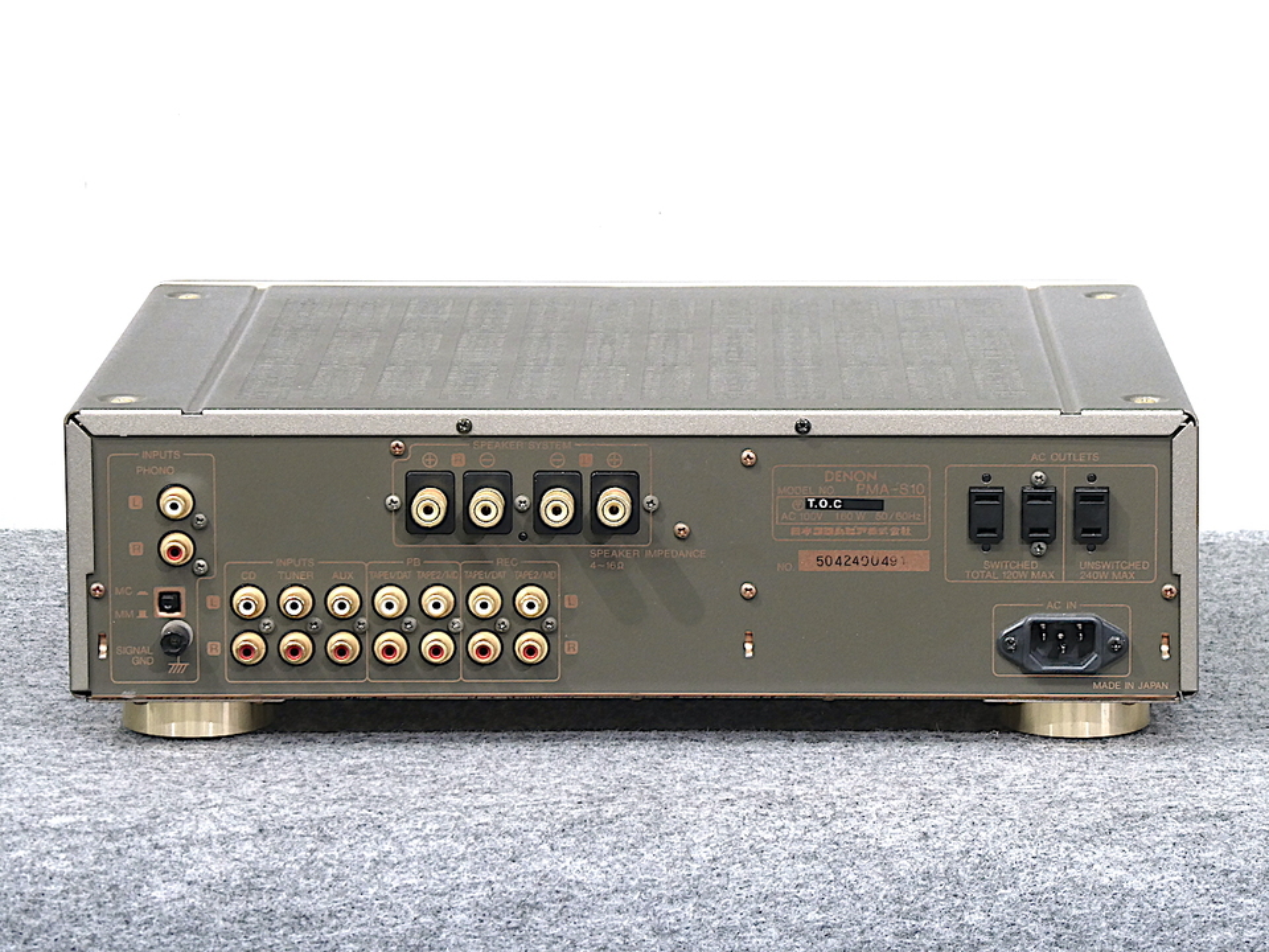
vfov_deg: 9.8
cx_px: 634
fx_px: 5536
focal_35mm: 151
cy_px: 476
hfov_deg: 13.1
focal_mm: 27.1
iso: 200
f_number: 5.4
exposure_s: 1/5
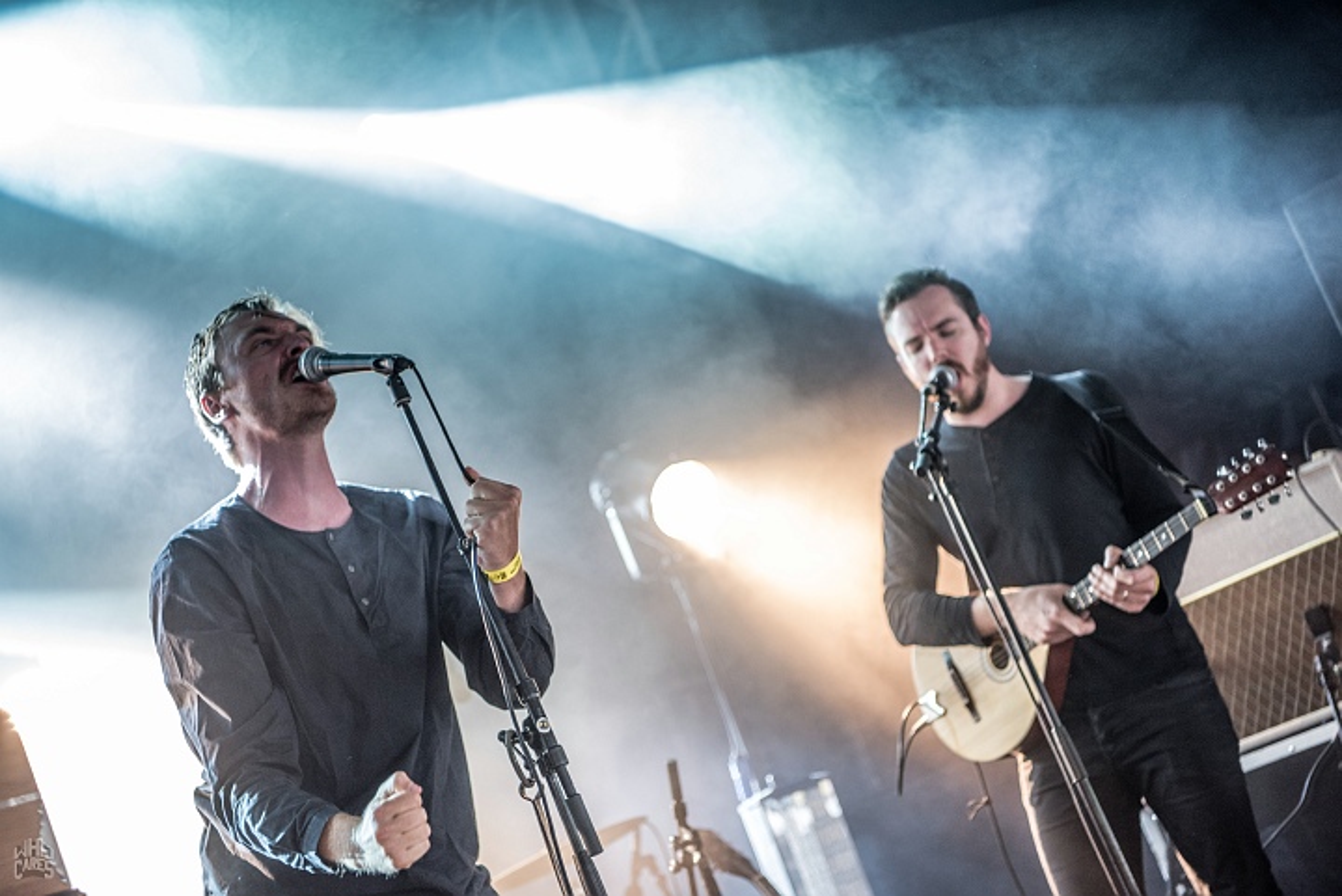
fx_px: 2313
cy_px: 448
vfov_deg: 21.9
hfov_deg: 32.4
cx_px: 671
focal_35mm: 62
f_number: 2.8
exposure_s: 1/125
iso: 800
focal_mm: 62
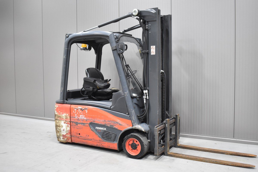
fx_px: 247
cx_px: 129
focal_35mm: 34
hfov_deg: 55.1
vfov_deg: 38.4
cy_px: 86
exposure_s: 1/40
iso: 1600
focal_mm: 23
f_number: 3.8
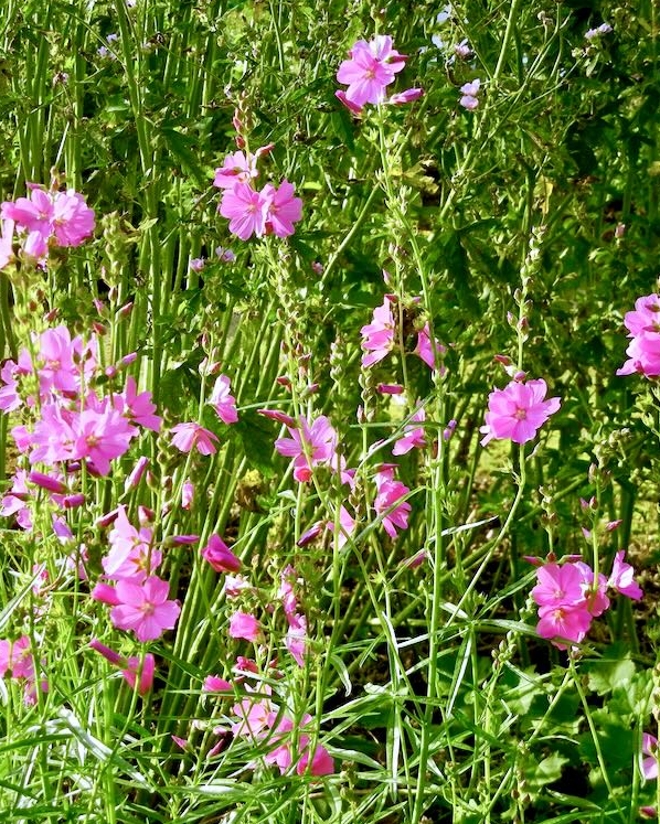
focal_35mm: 91
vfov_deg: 21.0
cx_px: 296
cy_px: 414
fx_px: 2221
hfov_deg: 16.9
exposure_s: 1/224
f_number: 4.1
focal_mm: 12.2
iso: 160
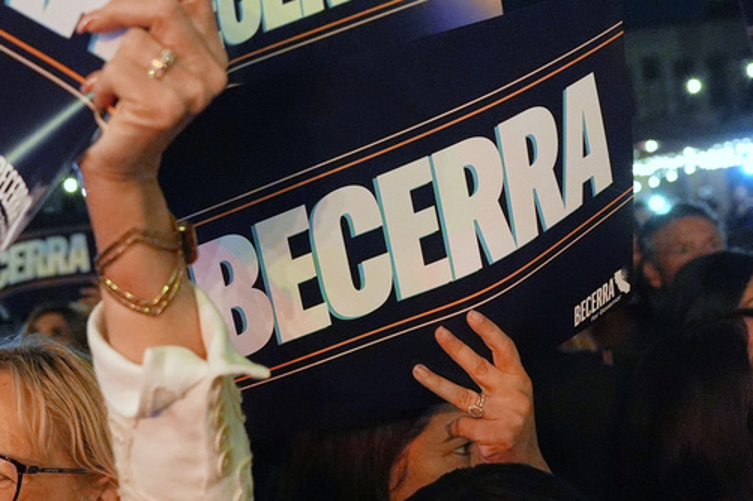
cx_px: 237
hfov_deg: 39.8
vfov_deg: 27.4
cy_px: 186
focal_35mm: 49
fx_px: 1024
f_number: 2.8
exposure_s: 1/320
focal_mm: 24
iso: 3200
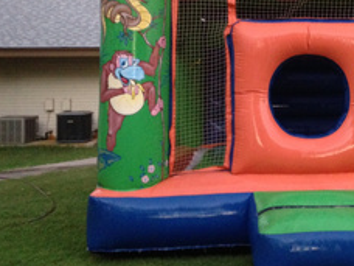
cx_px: 283
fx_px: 593
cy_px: 73
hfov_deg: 32.3
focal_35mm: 58
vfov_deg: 25.0
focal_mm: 4.13
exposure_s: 1/15
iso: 400
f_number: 2.4
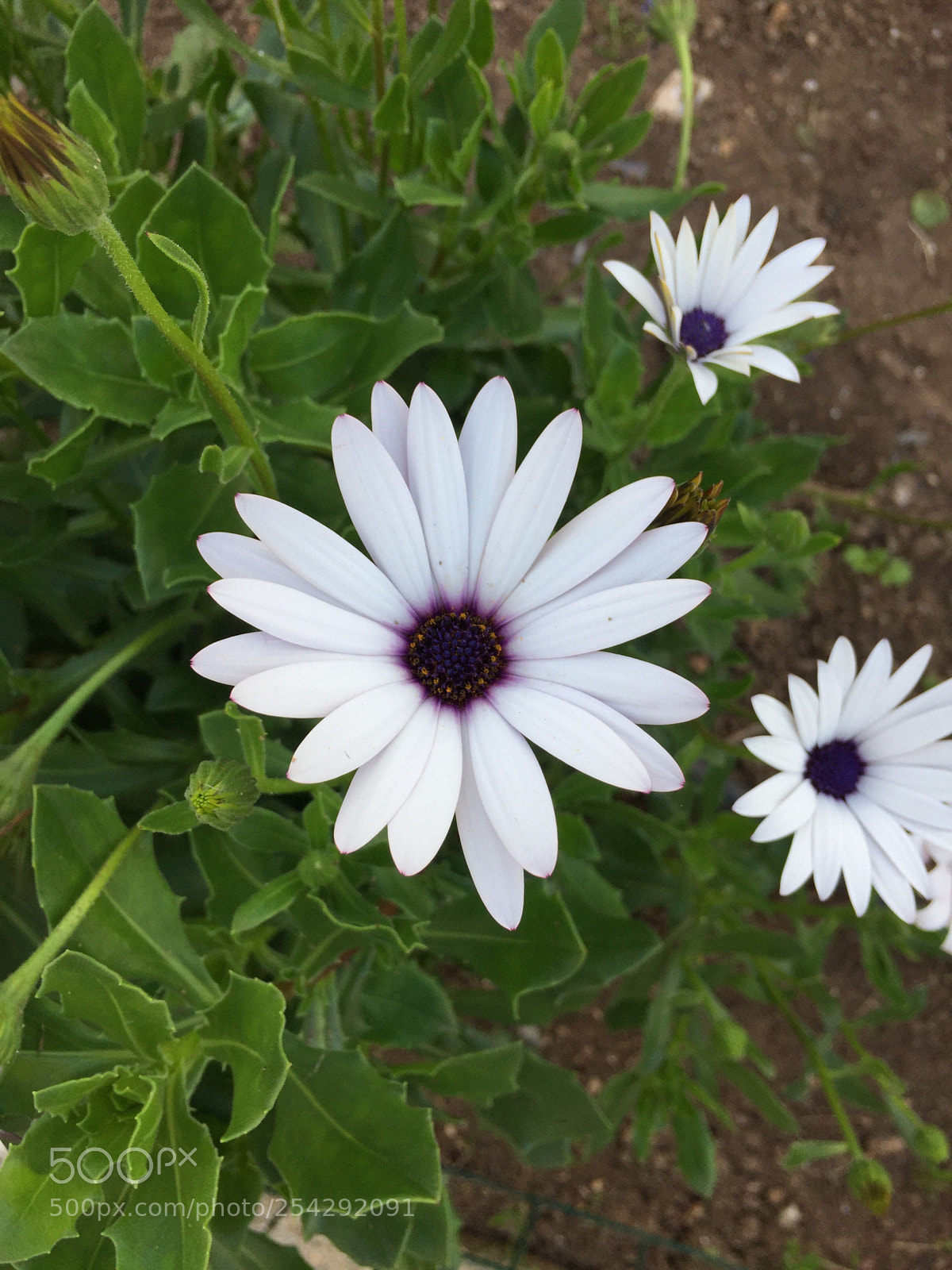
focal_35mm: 29
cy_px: 635
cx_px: 476
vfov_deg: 61.7
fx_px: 1063
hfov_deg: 48.2
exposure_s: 1/557
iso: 32
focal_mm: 4.15
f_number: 2.2
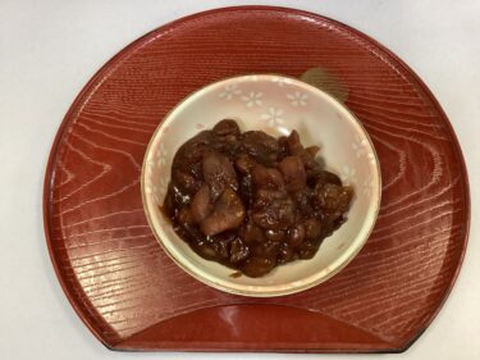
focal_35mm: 31
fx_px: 430
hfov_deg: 58.4
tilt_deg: -70.4
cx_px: 240
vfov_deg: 45.4
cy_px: 180
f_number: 2.4
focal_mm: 3.3
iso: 320
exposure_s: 1/60
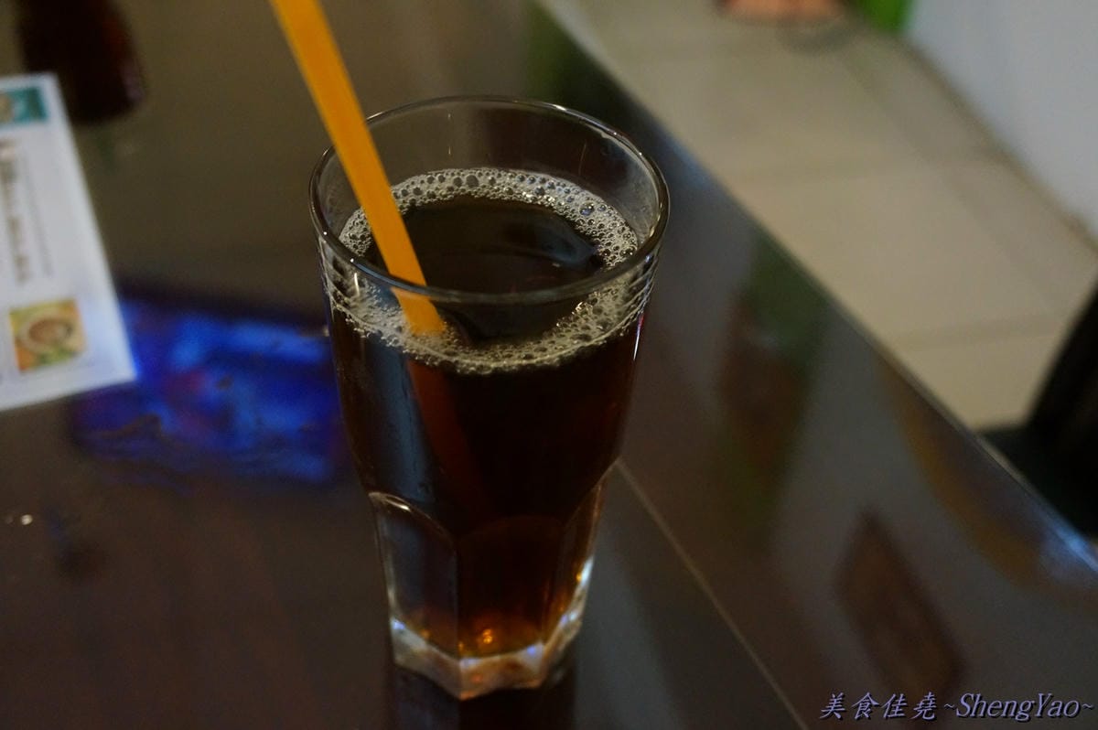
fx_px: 1188
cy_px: 365
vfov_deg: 34.2
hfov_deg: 49.6
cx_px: 549
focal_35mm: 39
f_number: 4.5
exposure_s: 1/60
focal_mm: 26
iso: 3200
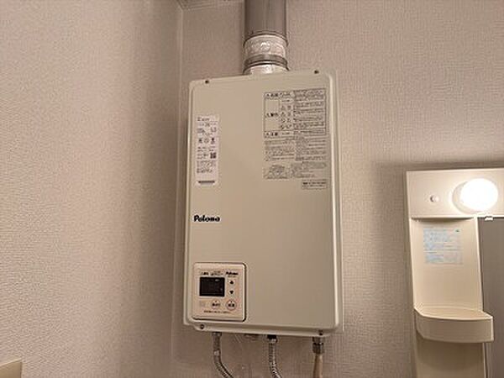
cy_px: 189
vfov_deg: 53.1
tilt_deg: +7.2
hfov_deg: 67.3
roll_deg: +0.4
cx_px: 252
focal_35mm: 26
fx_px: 379
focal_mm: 5.1
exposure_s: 1/100
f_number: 1.6
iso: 100
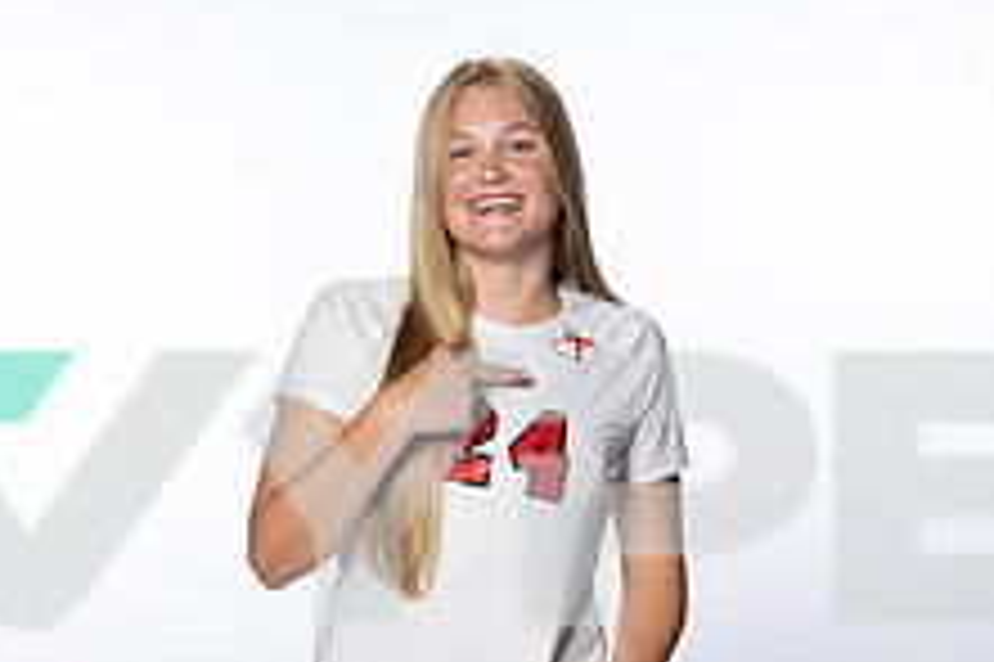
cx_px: 477
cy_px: 811
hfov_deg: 19.3
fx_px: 2925
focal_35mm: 106
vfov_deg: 12.6
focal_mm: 52
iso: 640
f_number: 8
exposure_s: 1/250
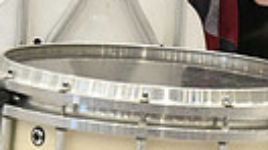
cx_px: 57
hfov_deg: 1.5
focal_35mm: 1425
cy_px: -223
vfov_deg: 0.9
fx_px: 10118
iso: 6400
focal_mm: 400
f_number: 5.6
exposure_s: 1/250
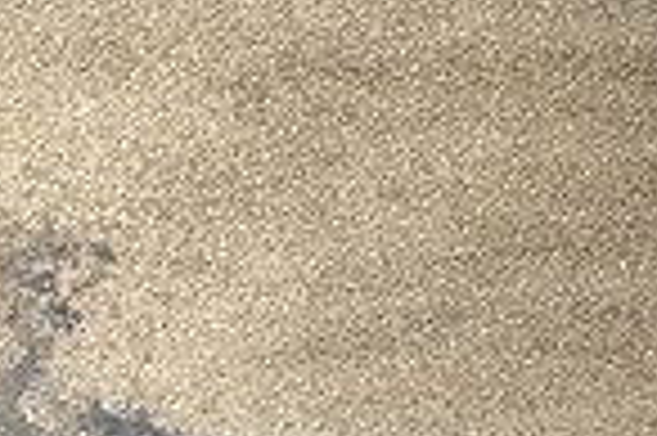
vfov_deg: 0.5
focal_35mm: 2983
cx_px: -598
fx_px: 54378
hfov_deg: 0.7
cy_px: 748
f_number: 5.6
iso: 250
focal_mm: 500
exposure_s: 1/1250
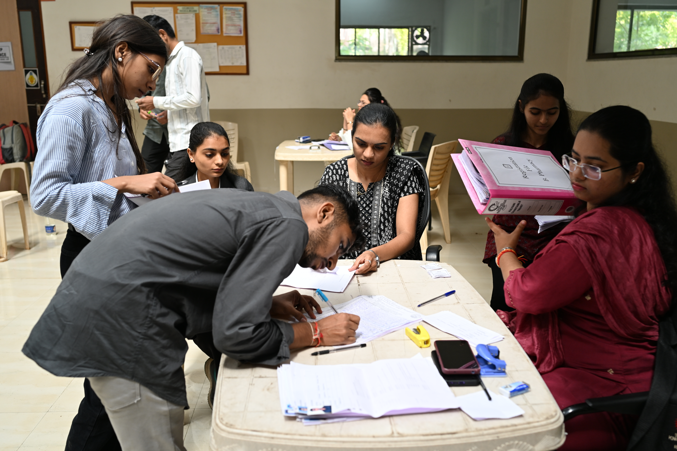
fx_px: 658
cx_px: 338
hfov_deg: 54.4
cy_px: 226
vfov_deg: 37.9
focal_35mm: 35
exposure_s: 1/250
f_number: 4
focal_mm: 35
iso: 360
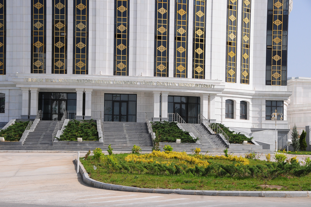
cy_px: 104
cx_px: 156
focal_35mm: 78
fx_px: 673
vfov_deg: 17.4
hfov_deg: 26.0
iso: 250
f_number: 11
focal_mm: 52
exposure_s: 1/500
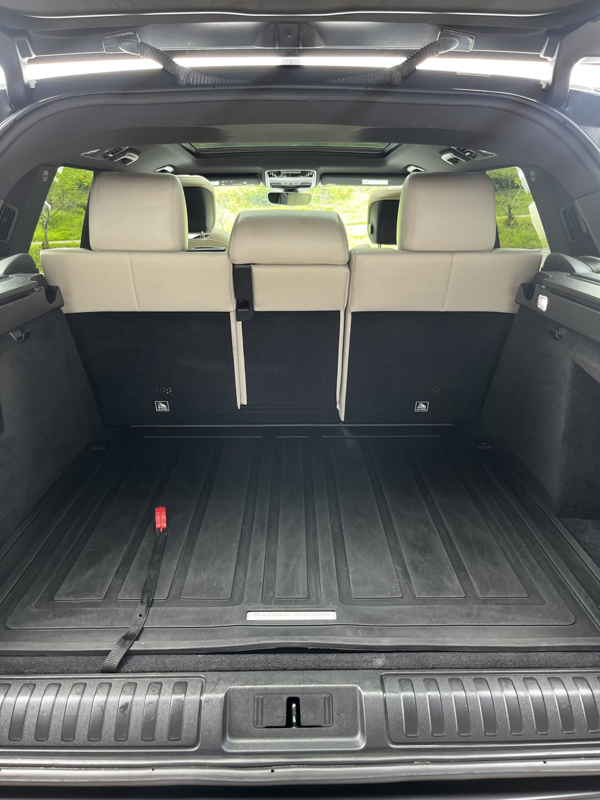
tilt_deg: -18.7
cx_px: 300
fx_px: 601
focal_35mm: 26
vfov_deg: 67.3
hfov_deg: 53.1
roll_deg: -2.0
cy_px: 400
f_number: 1.6
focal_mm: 5.1
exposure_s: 1/121
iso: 100
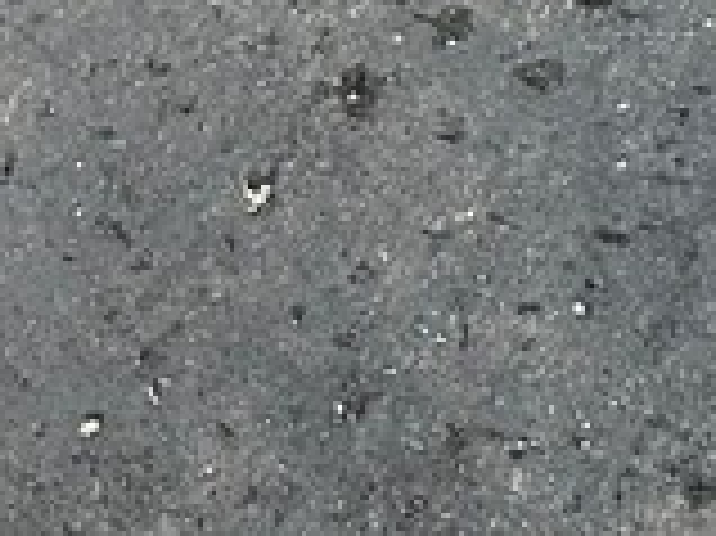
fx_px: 3204
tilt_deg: -68.6
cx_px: 2089
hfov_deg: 9.9
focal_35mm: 155
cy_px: -230
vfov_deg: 9.3
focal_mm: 6.86
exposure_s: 1/60
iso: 500
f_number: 1.78
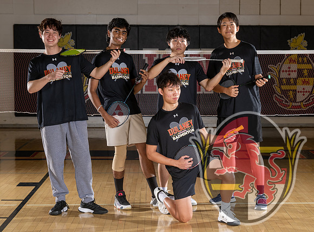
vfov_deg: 15.0
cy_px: 132
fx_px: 881
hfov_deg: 20.2
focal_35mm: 98
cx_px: 196
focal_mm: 79
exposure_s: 1/100
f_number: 6.3
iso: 320
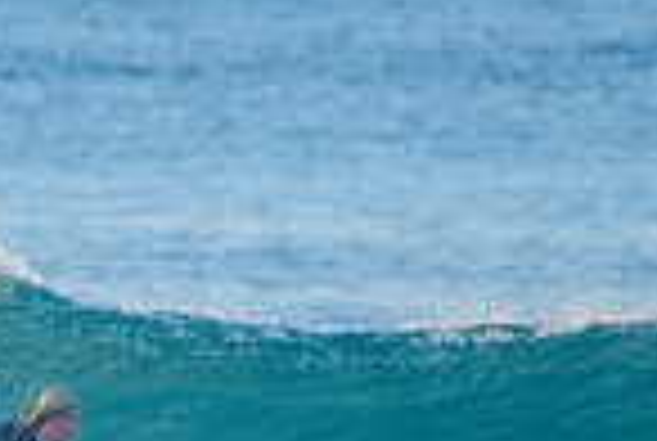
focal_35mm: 1981
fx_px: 36227
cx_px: -18
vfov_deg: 0.7
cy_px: 560
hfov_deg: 1.0
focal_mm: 500
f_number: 5.6
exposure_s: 1/1250
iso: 450
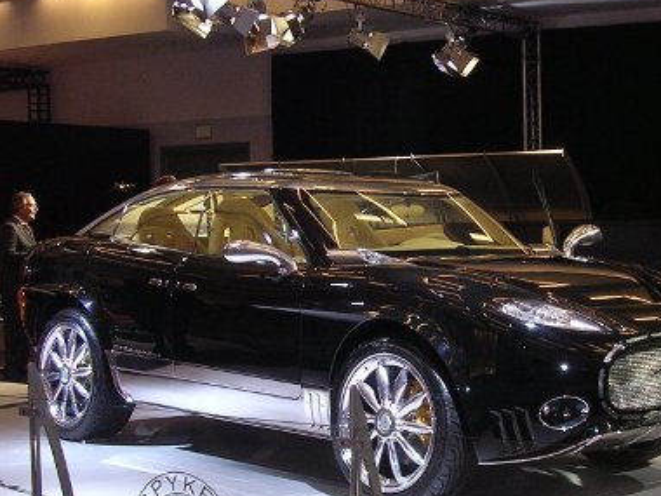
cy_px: 303
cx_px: 381
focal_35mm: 57
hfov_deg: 33.7
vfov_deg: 25.6
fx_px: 1088
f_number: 3
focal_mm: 6.6
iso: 264
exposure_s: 1/60.1
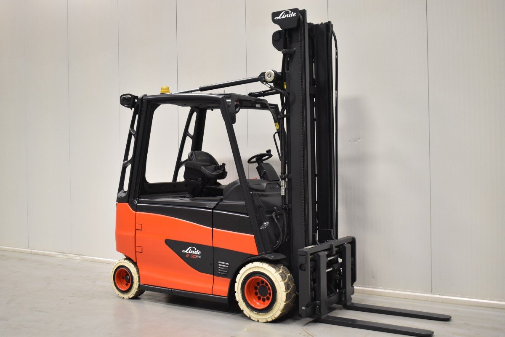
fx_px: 568
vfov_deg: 33.0
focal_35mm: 40
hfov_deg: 47.9
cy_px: 168
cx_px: 252
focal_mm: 27
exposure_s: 1/60
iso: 1600
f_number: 4
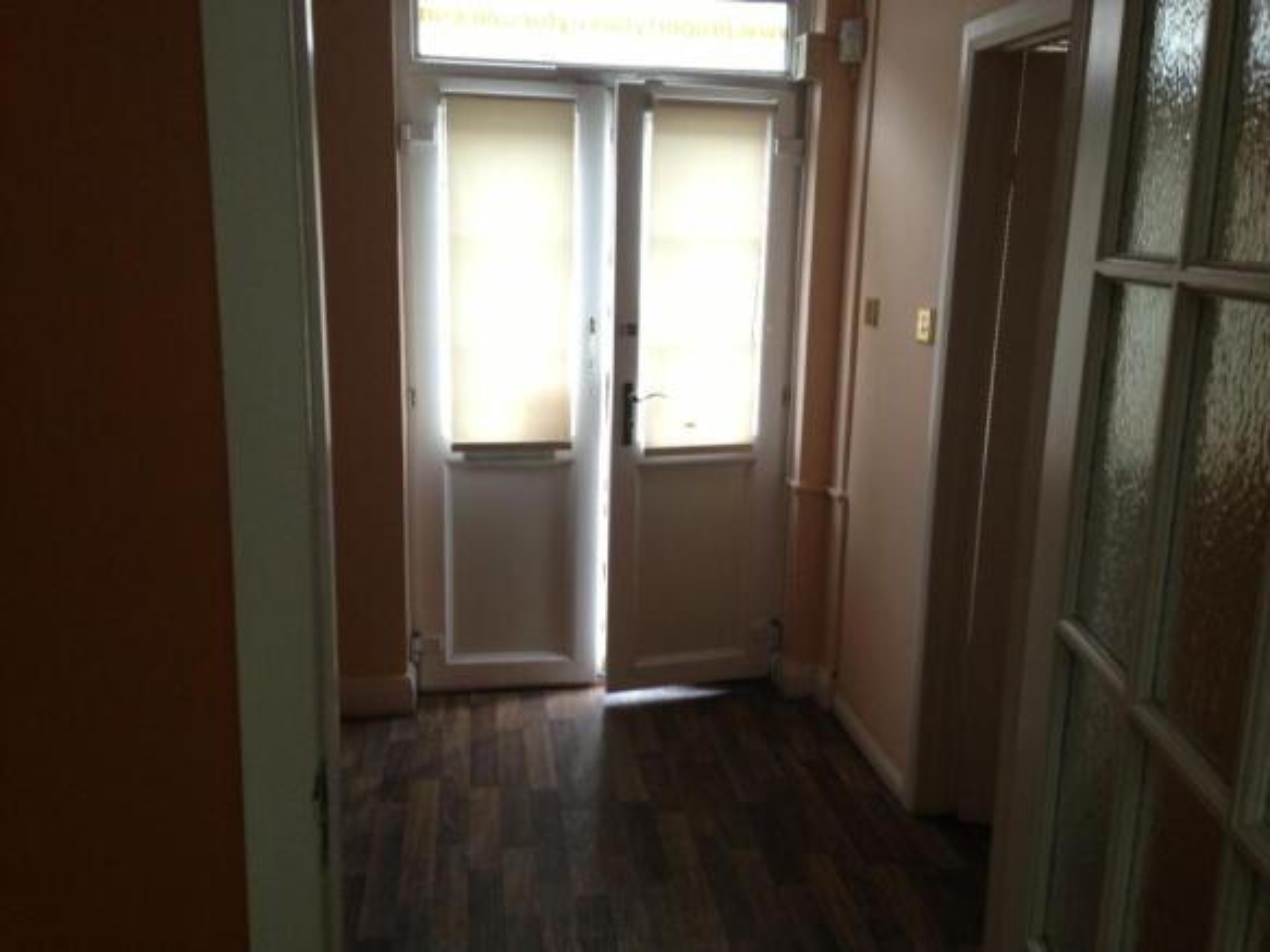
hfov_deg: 55.4
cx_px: 635
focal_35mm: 33
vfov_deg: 42.9
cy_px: 476
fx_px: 1210
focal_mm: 4.13
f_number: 2.4
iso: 125
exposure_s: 1/20
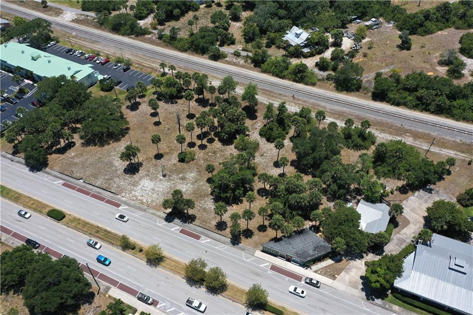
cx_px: 236
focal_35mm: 28
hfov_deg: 65.5
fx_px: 368
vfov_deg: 46.4
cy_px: 158
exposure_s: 1/800
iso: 100
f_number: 6.3
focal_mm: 10.26
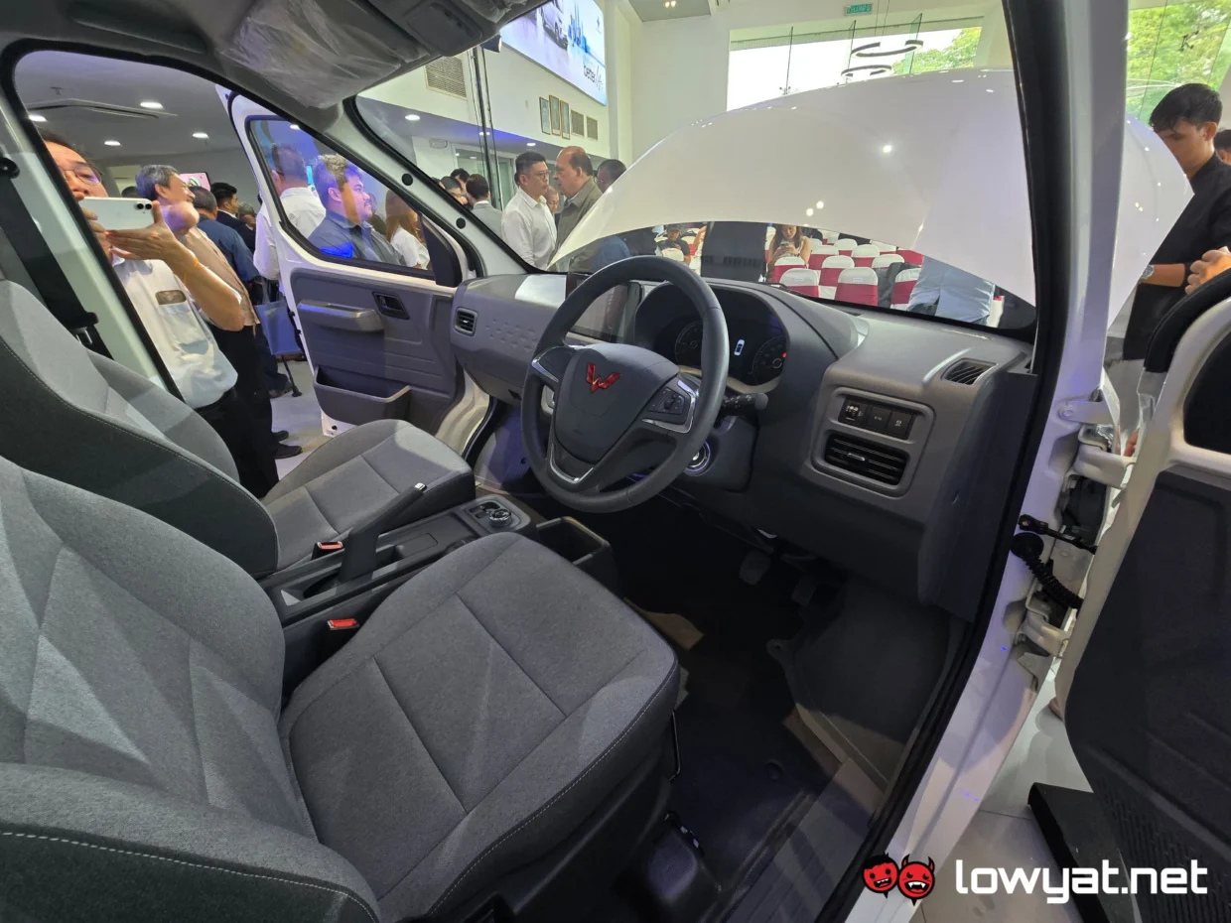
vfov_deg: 89.9
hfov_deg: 106.2
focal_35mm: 13
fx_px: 462
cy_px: 462
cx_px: 616
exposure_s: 1/54.7
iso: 64
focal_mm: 2.2
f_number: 2.2
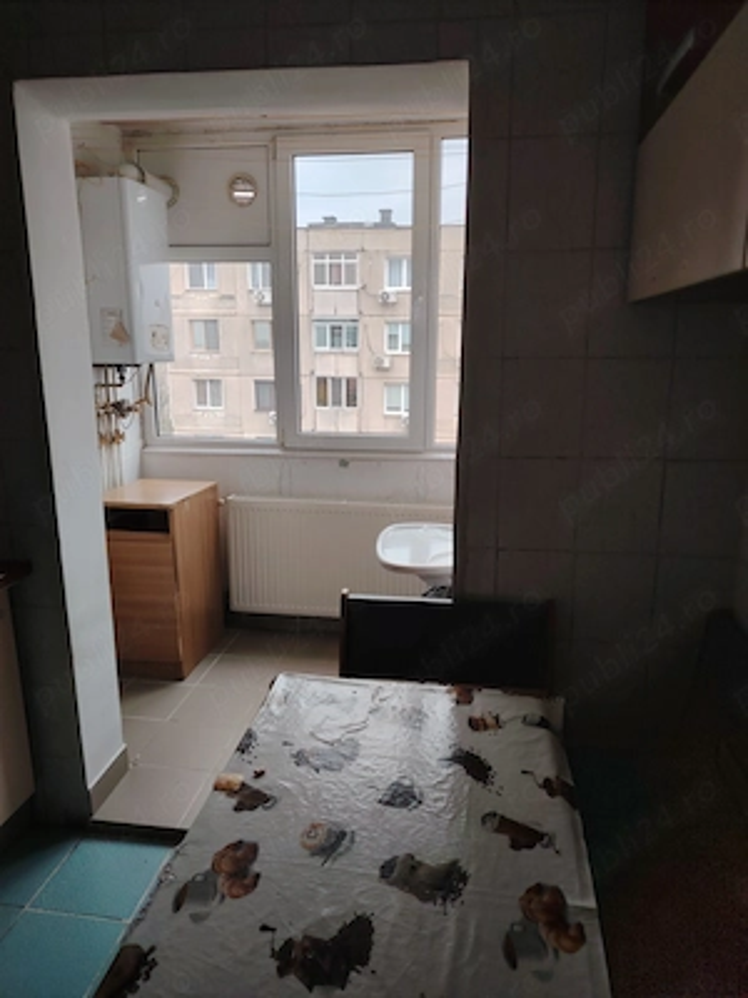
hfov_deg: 56.8
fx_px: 691
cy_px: 499
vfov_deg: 71.6
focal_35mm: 24
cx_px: 374
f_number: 1.75
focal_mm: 5.25
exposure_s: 1/100
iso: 306
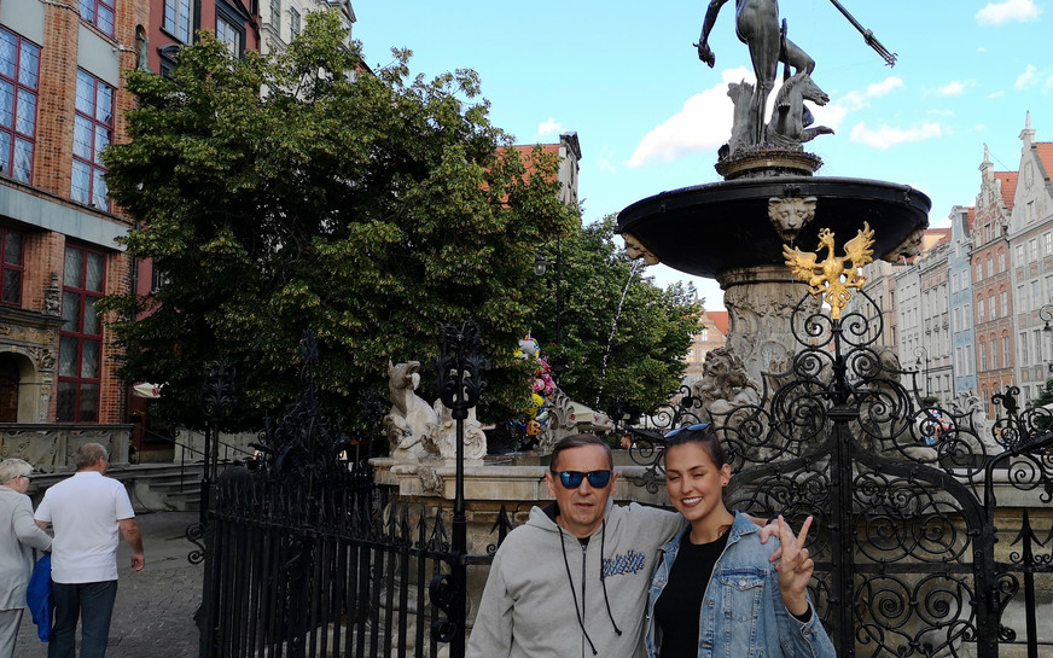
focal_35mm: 35
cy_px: 330
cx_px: 607
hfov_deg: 55.1
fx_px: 1004
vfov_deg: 36.3
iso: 50
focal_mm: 3.95
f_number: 1.8
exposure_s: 1/525
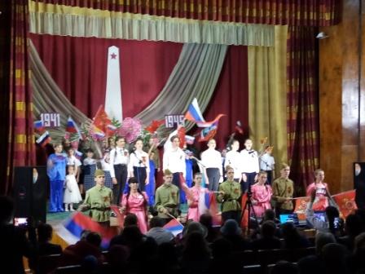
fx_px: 274
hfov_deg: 67.3
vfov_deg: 53.1
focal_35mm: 26
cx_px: 182
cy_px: 137
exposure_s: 1/25
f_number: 1.8
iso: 400
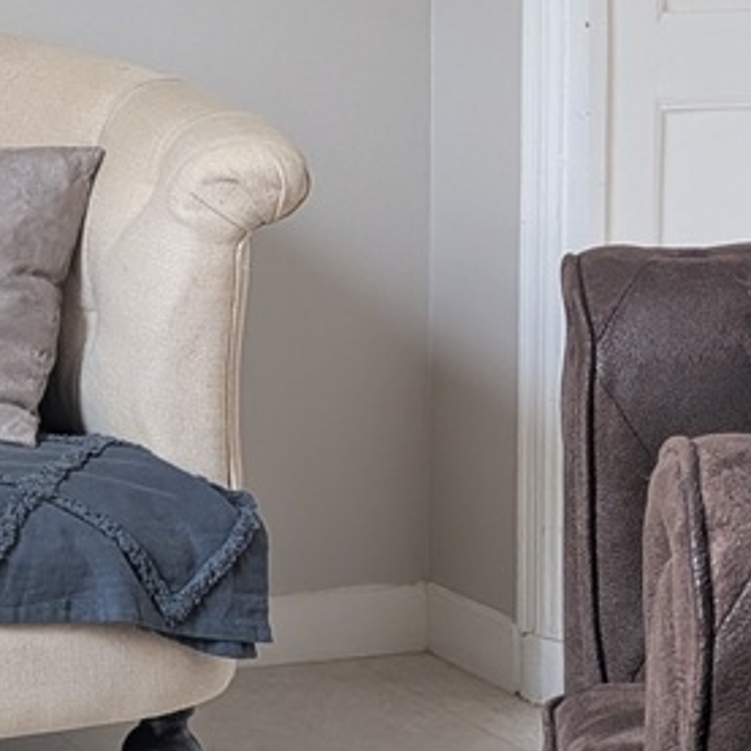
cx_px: -298
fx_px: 2258
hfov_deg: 17.4
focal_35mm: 92
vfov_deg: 18.6
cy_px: 81
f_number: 1.7
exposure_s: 1/25
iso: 111
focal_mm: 4.53
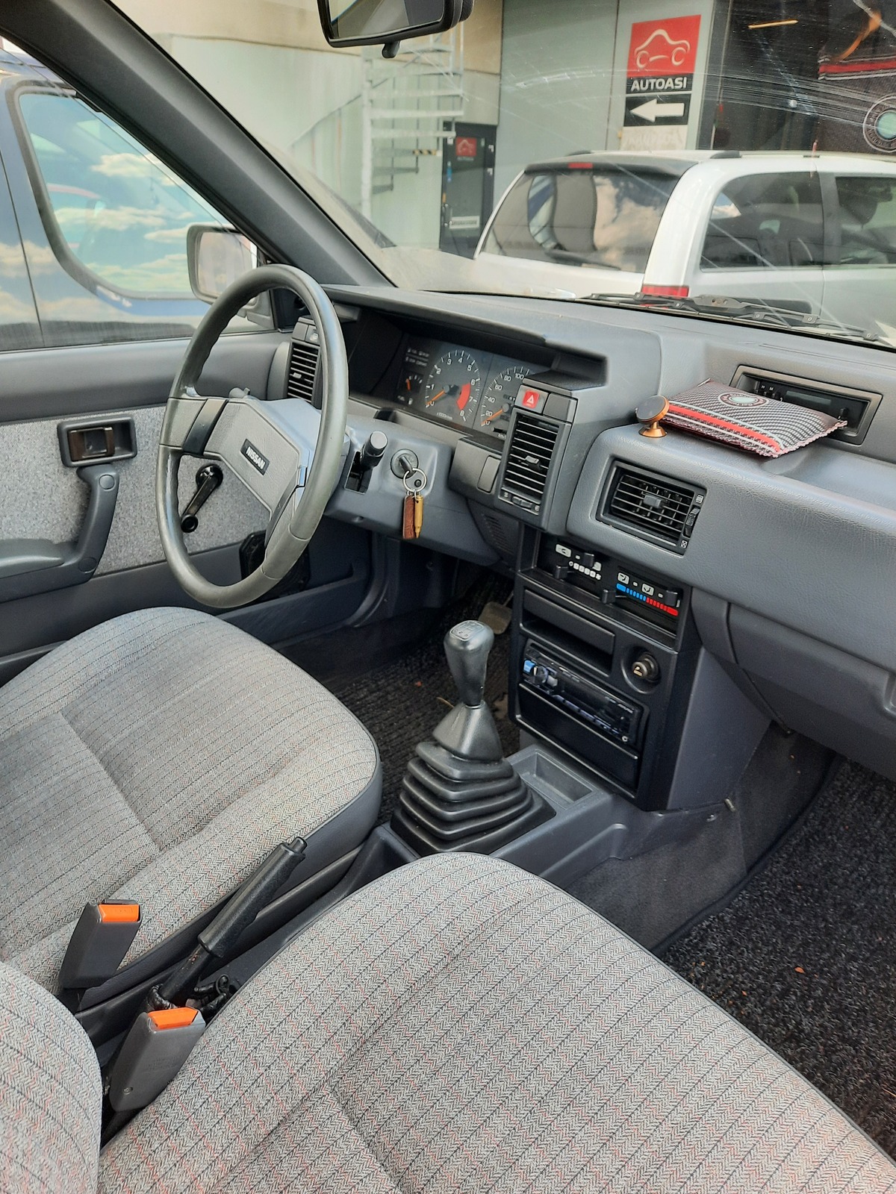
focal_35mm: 25
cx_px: 448
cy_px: 597
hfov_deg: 54.9
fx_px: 863
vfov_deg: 69.4
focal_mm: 4.6
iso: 50
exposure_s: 1/100
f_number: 2
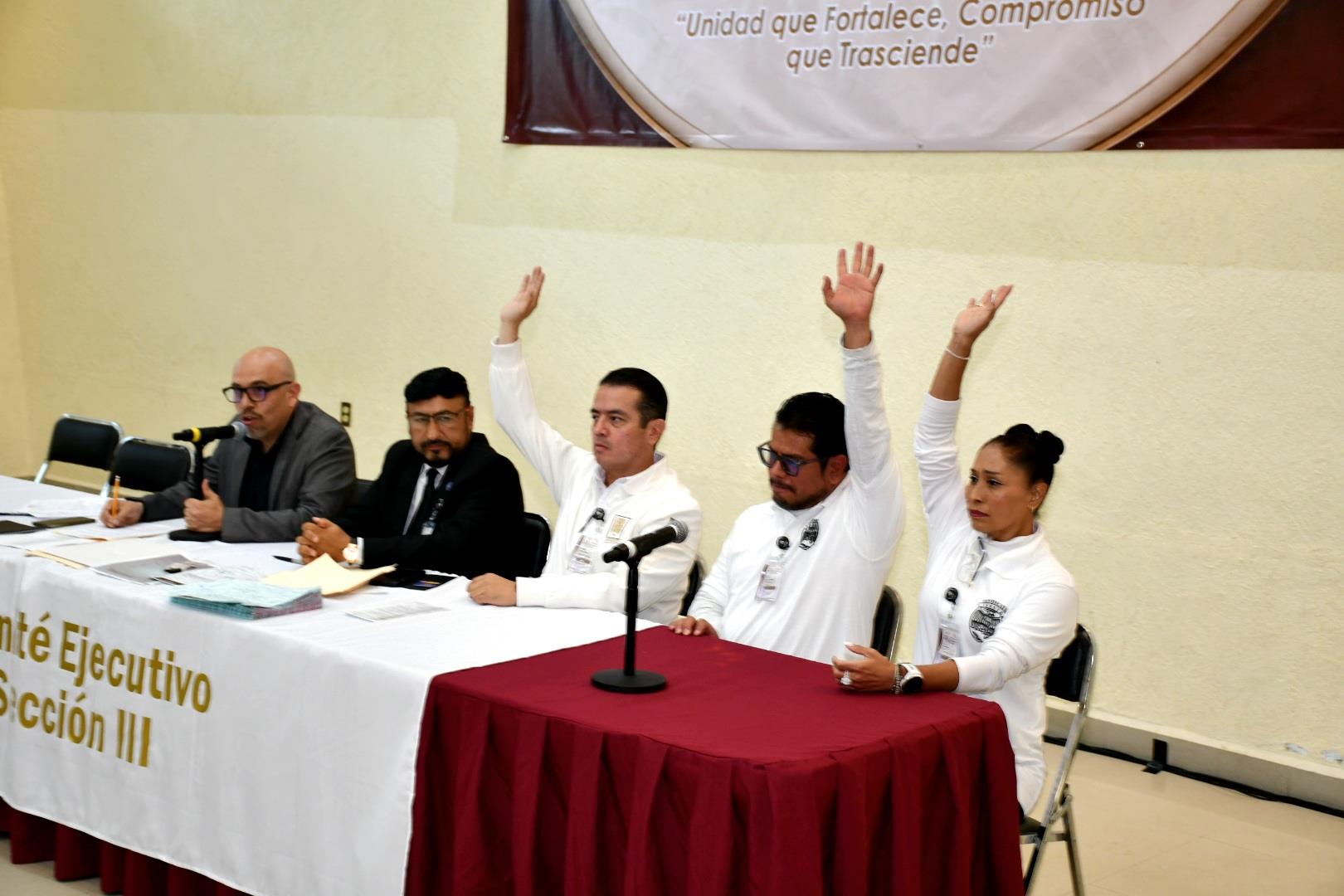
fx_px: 1941
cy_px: 448
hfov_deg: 38.2
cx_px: 672
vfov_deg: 26.0
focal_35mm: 52
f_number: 4.2
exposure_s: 1/60.2
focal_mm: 35
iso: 560
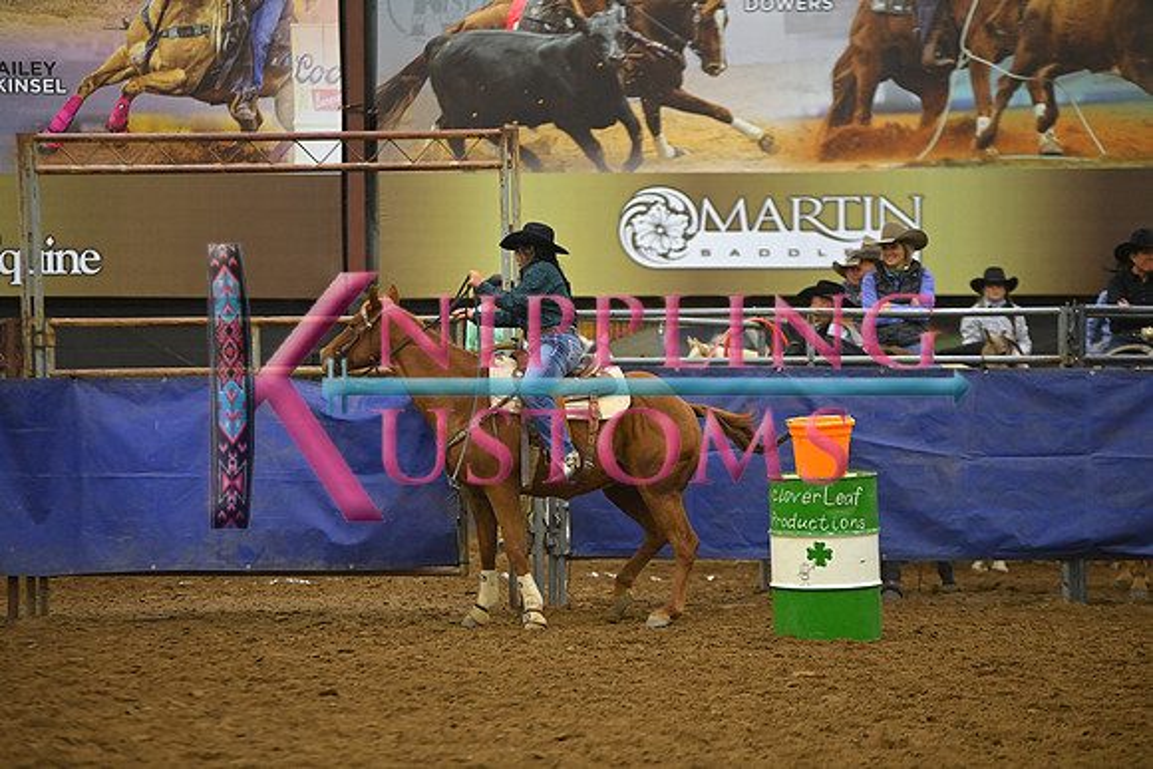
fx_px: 5926
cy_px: 384
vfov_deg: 7.4
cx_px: 576
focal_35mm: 185
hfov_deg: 11.1
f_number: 2.8
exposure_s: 1/400
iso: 3200
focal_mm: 185
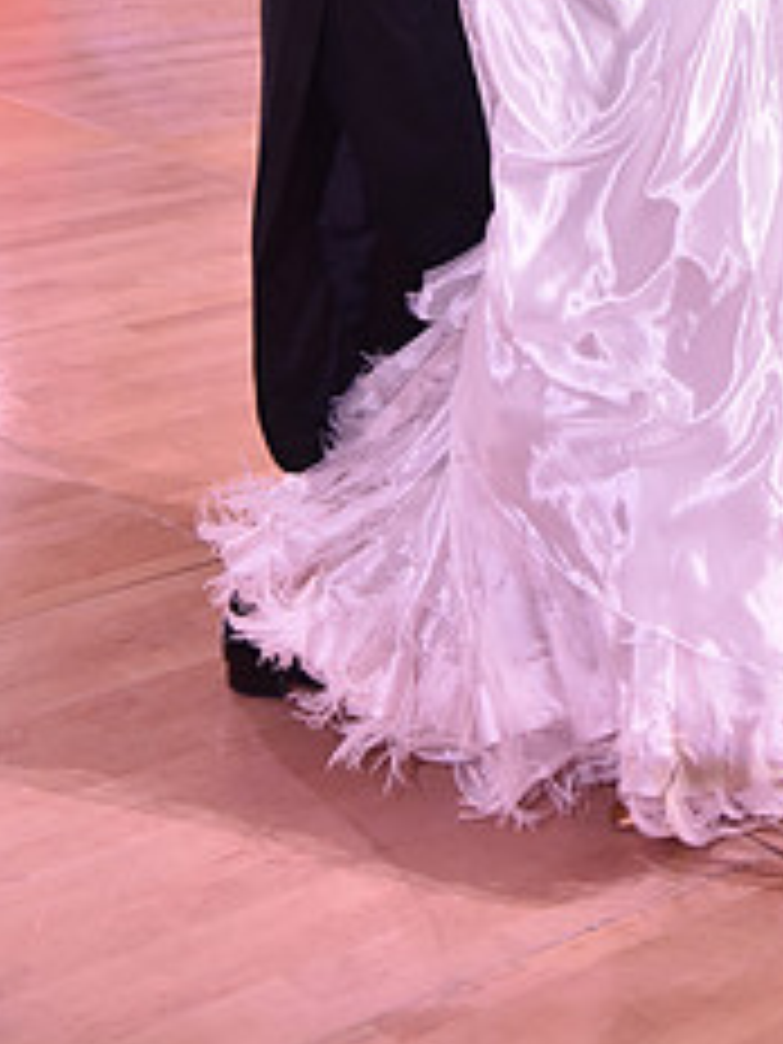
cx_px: 785
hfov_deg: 13.8
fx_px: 3197
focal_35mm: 106
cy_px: -234
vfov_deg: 17.6
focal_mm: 44
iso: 1250
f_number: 4.5
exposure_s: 1/250
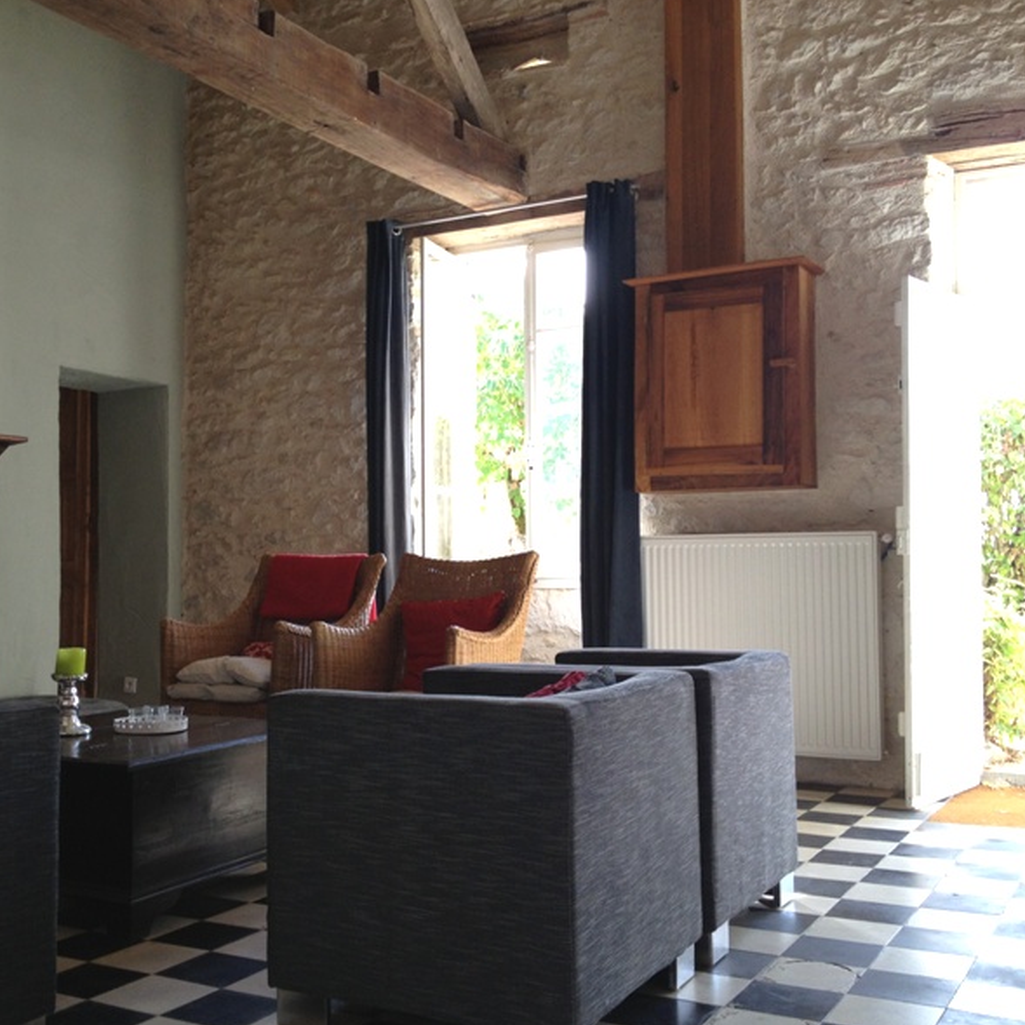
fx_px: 1407
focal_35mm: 42
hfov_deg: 39.9
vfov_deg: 40.0
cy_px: 510
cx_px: 432
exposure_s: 1/120
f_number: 2.4
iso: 100
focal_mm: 4.28
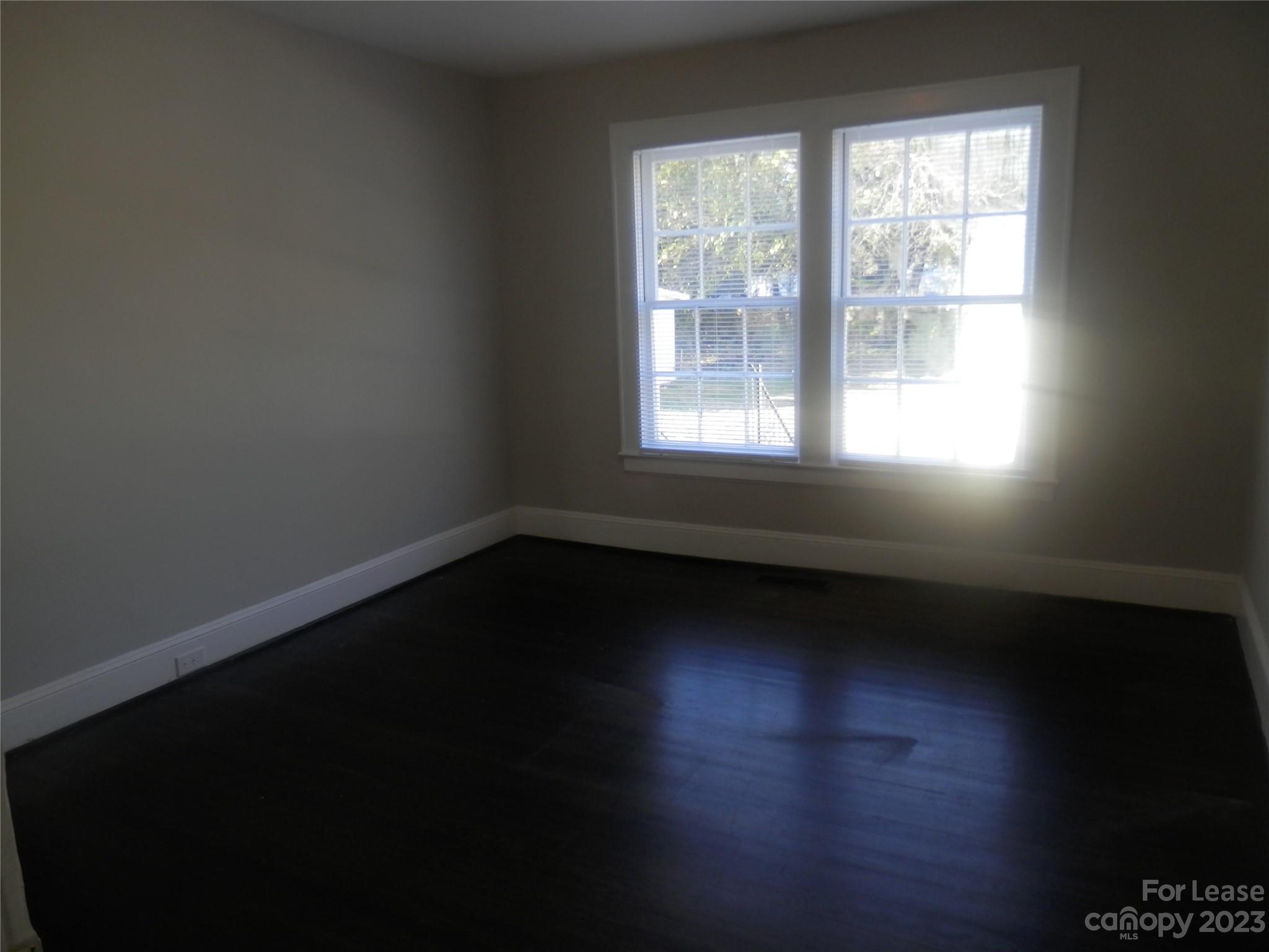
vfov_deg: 54.9
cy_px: 476
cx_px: 634
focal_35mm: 25
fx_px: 916
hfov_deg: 69.4
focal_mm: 4.5
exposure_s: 1/40
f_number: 3
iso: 80
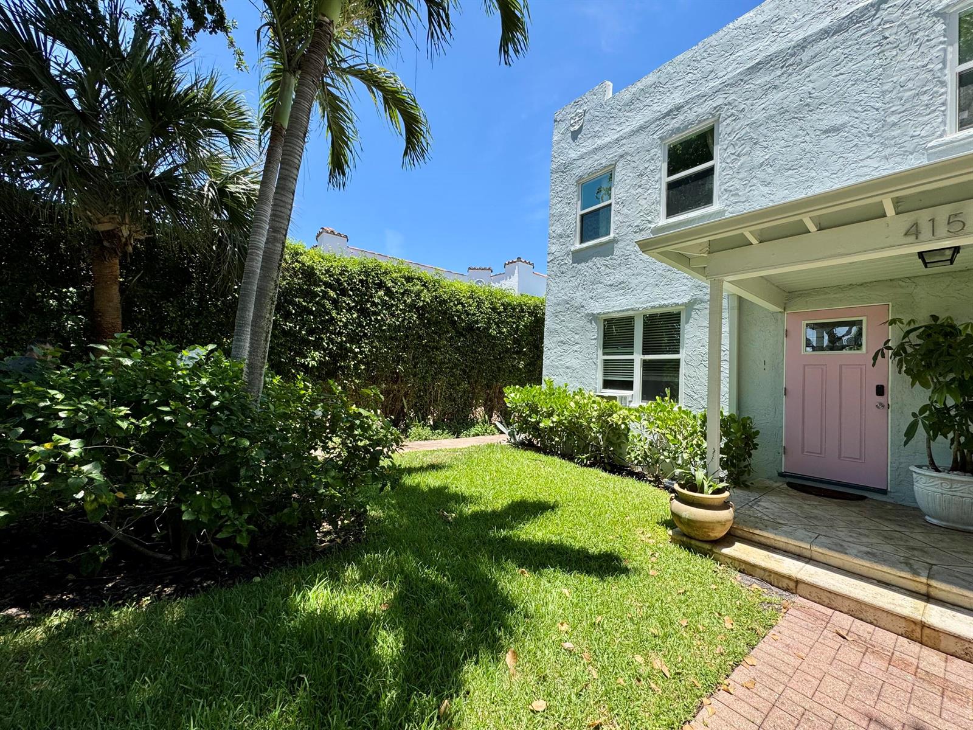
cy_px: 365
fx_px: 394
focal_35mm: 14
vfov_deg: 85.7
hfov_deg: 102.1
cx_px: 486
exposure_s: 1/849
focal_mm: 2.22
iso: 40
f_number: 2.2
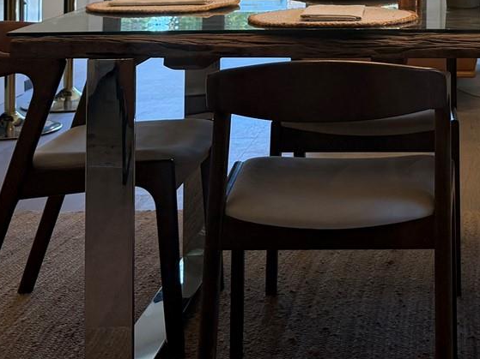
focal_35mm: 88
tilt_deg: +3.3
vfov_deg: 15.4
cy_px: -188
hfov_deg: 21.8
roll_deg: +0.7
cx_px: 429
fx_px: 1220
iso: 125
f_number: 1.78
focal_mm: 6.76
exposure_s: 1/200
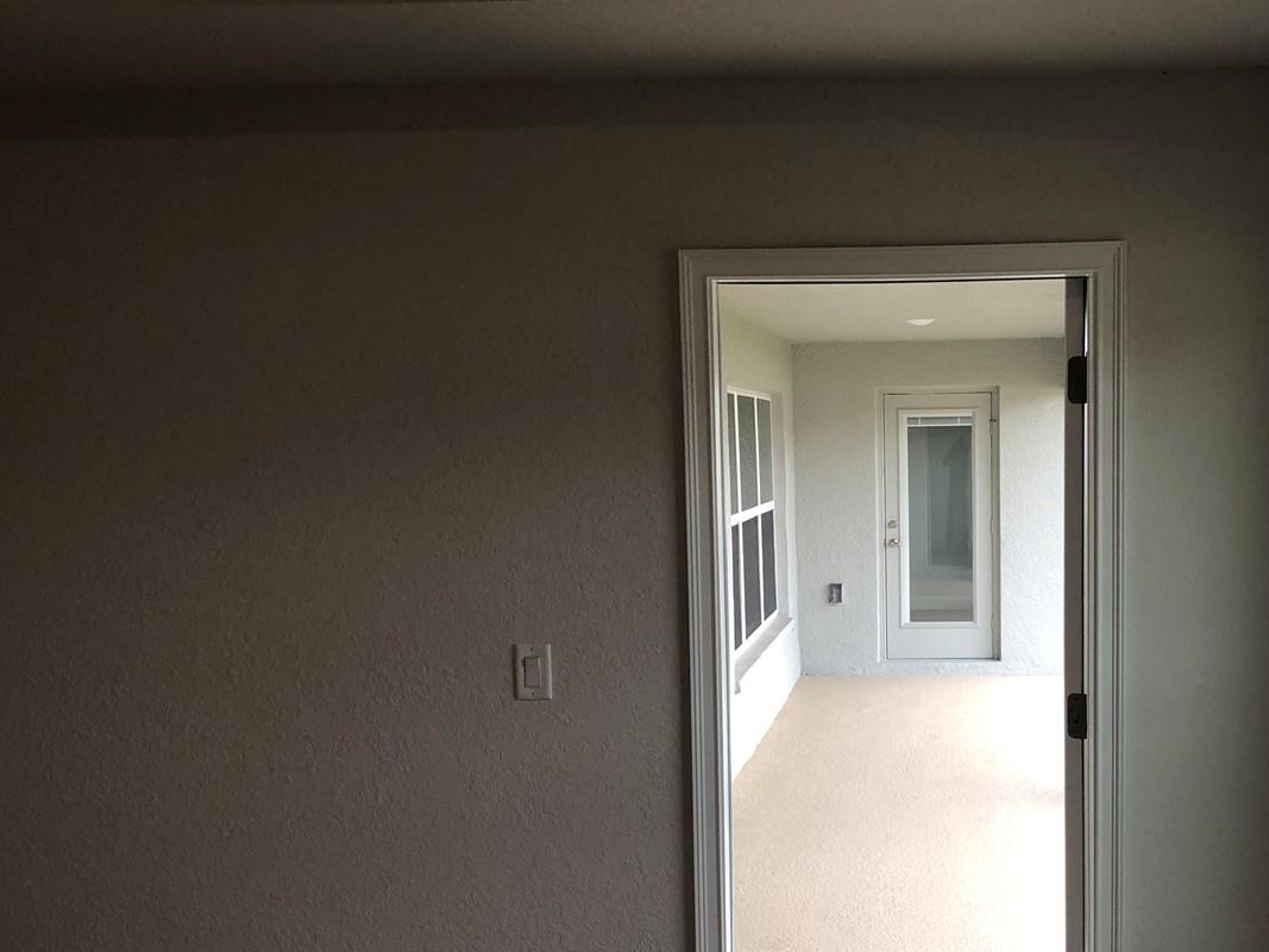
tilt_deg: -7.0
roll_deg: +1.8
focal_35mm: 42
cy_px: 581
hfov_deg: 43.9
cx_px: 885
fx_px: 1540
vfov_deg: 34.2
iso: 25
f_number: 1.8
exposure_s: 1/30
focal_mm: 3.99
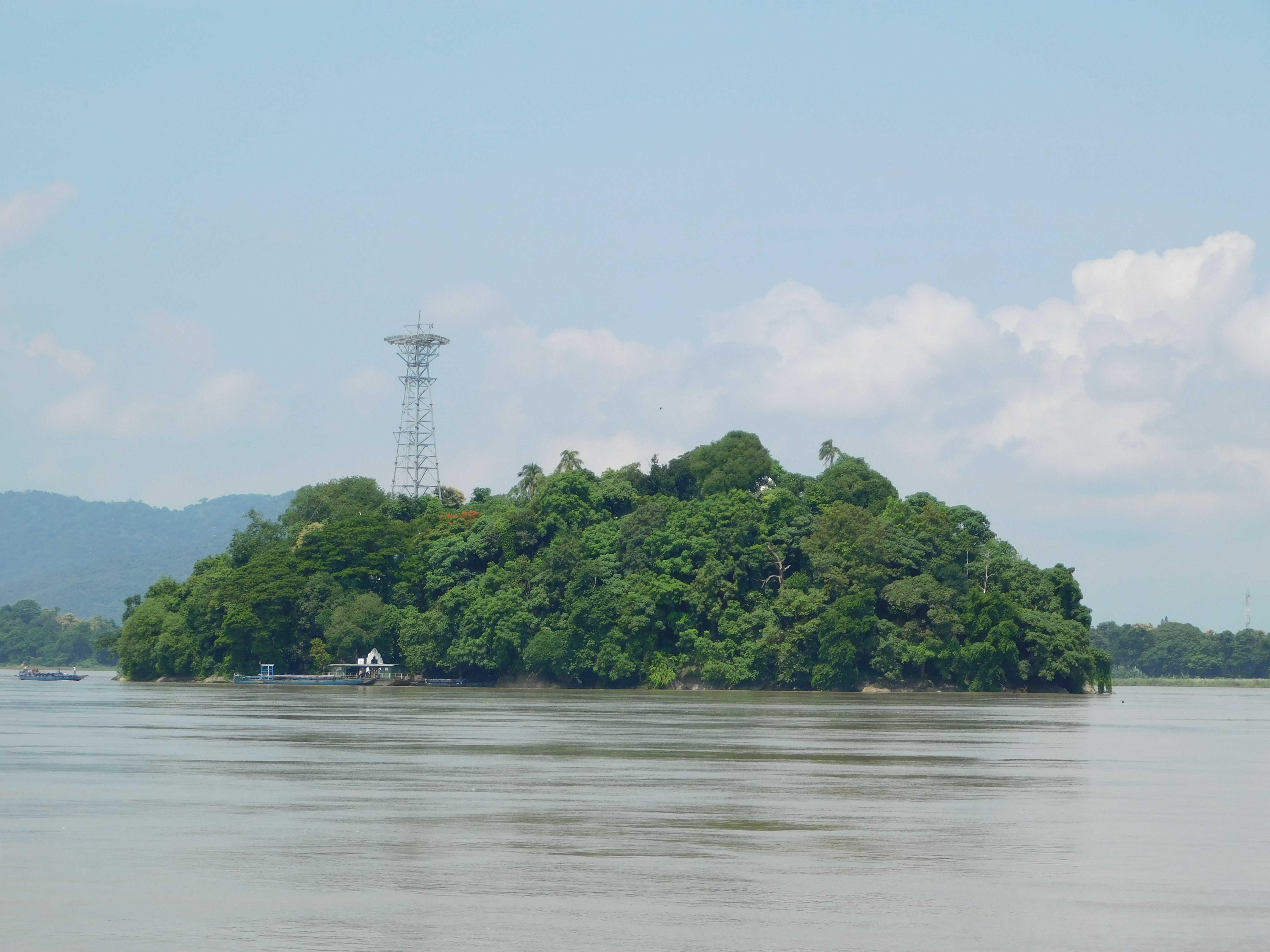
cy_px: 476
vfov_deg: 12.9
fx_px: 4219
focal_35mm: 115
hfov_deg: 17.1
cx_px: 635
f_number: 4.8
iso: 125
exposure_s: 1/800
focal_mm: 20.3
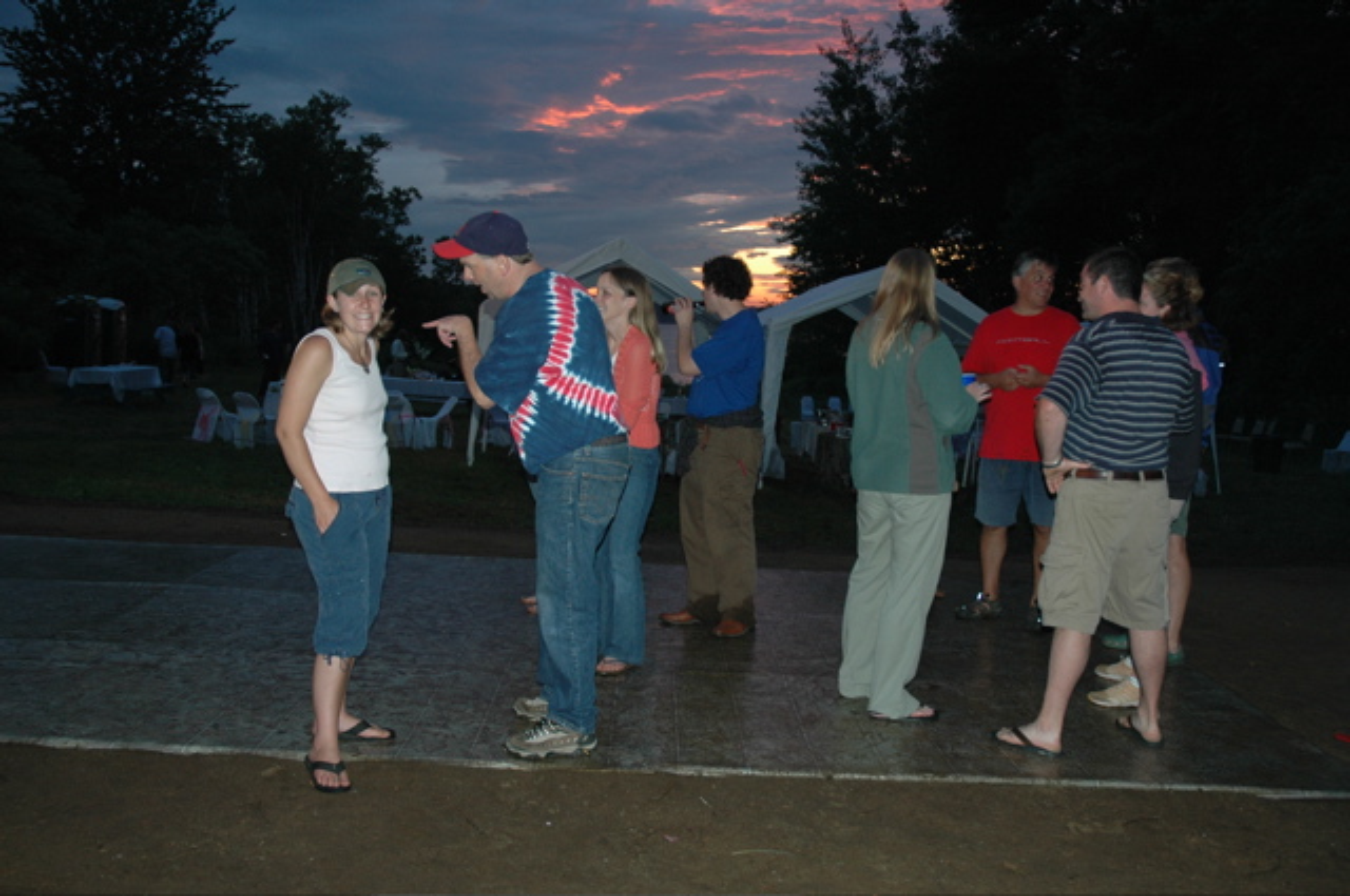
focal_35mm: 33
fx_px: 1236
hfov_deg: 57.3
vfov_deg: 39.9
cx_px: 675
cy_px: 448
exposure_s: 1/60
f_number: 3.8
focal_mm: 22
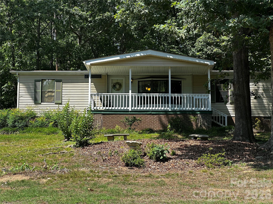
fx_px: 607
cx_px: 136
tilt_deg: +8.3
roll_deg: -0.3
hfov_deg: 25.3
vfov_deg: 19.1
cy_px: 102
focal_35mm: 77
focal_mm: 9
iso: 32
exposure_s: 1/232
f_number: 2.8
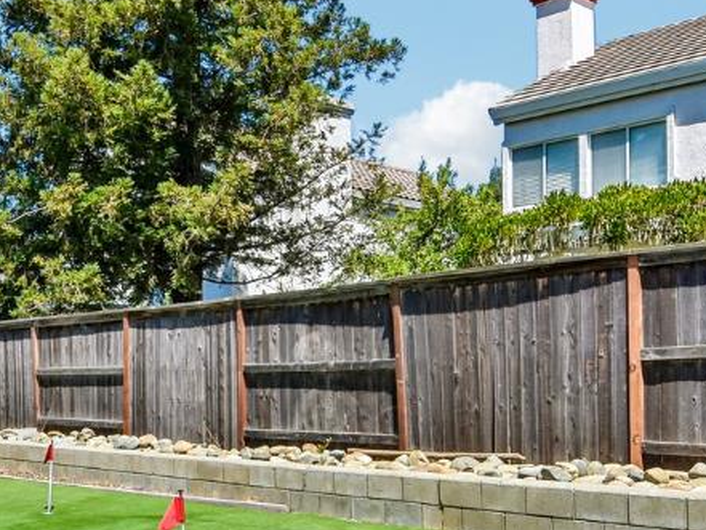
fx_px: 1000
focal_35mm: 49
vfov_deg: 29.3
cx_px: 213
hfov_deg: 38.3
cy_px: 390
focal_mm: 10
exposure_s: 1/200
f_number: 8
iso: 100
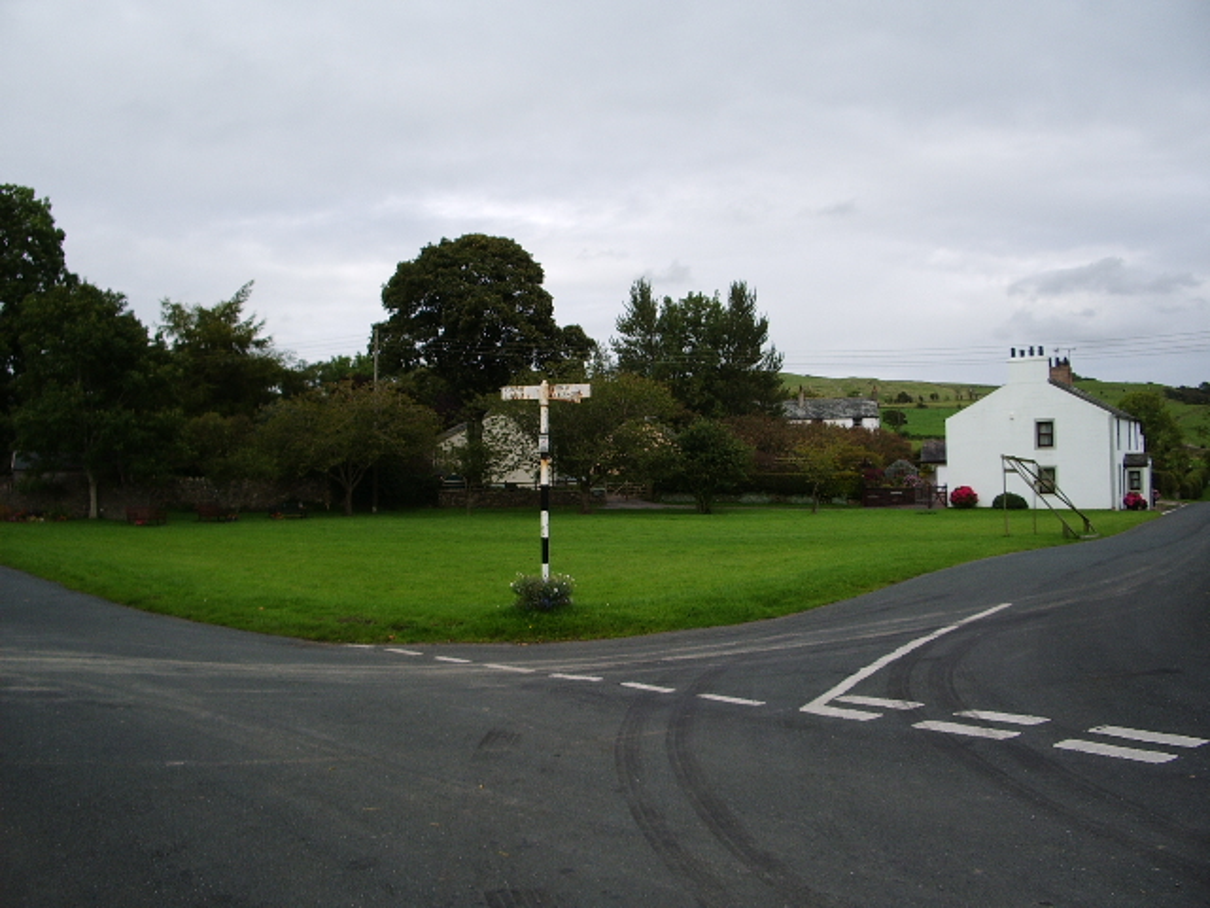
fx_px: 1223
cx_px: 605
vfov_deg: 40.7
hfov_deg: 52.6
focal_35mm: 35
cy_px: 454
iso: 50
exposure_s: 1/250
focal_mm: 5.8
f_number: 4.3
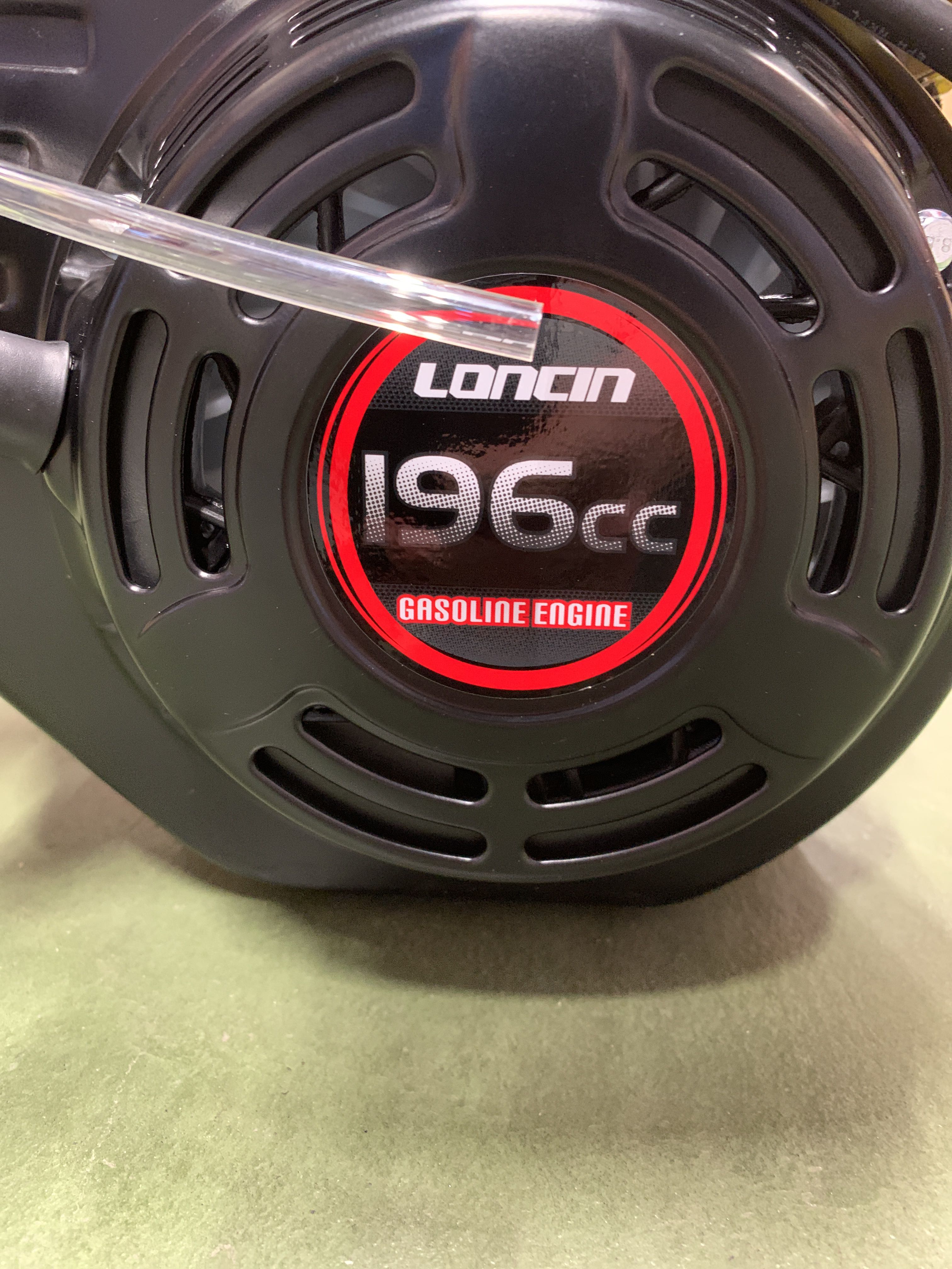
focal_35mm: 26
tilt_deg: -19.7
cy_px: 634
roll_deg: -1.2
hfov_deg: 53.1
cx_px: 476
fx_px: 953
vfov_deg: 67.3
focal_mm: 4.25
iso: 500
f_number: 1.8
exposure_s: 1/30
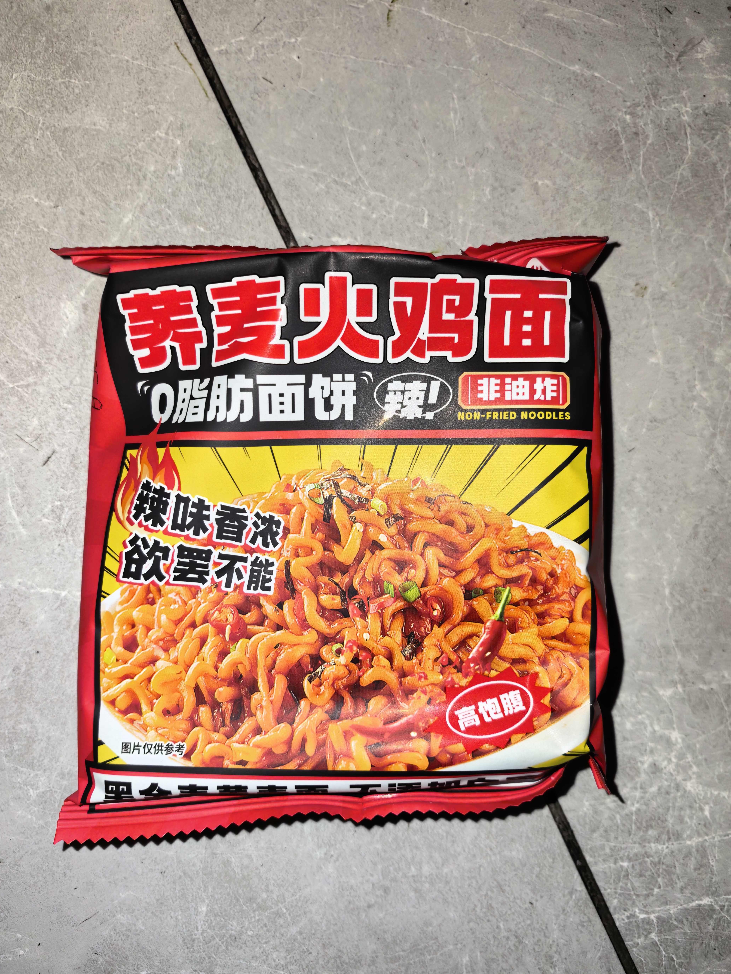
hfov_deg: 54.9
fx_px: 704
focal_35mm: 25
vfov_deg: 69.4
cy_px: 484
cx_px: 379
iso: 160
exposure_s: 1/50
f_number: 2
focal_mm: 6.98
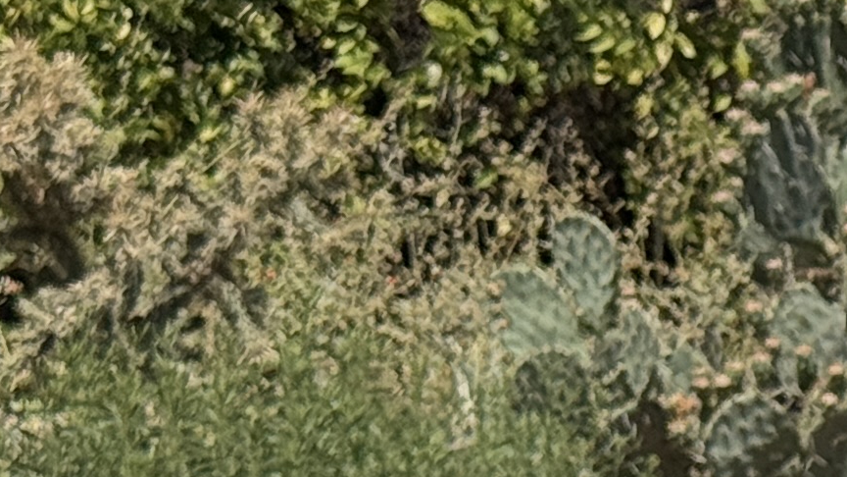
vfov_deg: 4.9
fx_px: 5480
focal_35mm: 244
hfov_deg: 8.4
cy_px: 1044
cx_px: 1738
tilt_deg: -13.3
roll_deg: +0.8
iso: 50
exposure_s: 1/13333
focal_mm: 6.76
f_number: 1.78
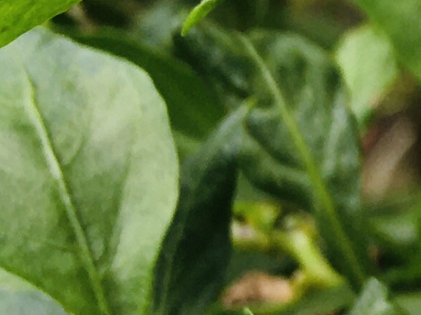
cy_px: -282
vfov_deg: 7.3
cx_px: 934
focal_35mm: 198
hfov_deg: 9.2
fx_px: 2408
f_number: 2.2
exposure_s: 1/236
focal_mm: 4.15
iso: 25
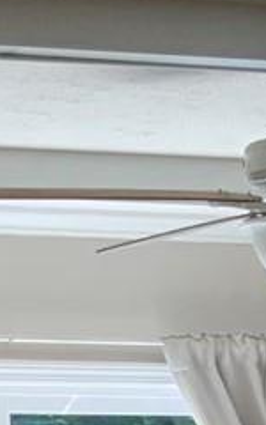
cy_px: 979
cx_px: 591
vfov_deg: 7.5
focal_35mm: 262
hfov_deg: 4.9
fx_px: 3039
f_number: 1.8
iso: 50
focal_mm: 3
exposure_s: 1/120
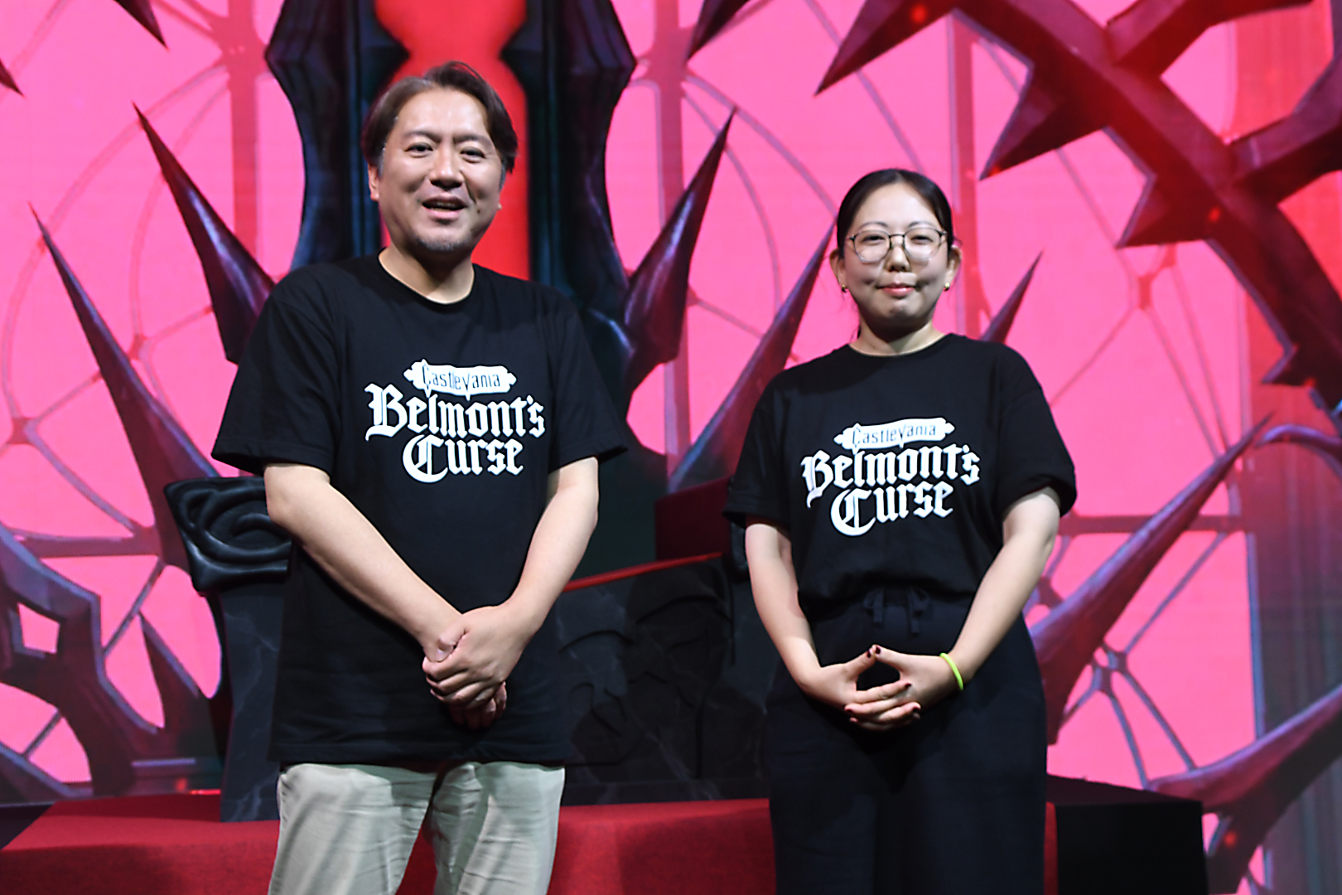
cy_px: 448
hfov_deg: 31.9
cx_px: 671
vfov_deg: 21.6
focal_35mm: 63
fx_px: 2348
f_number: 8
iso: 900
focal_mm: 42
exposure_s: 1/50
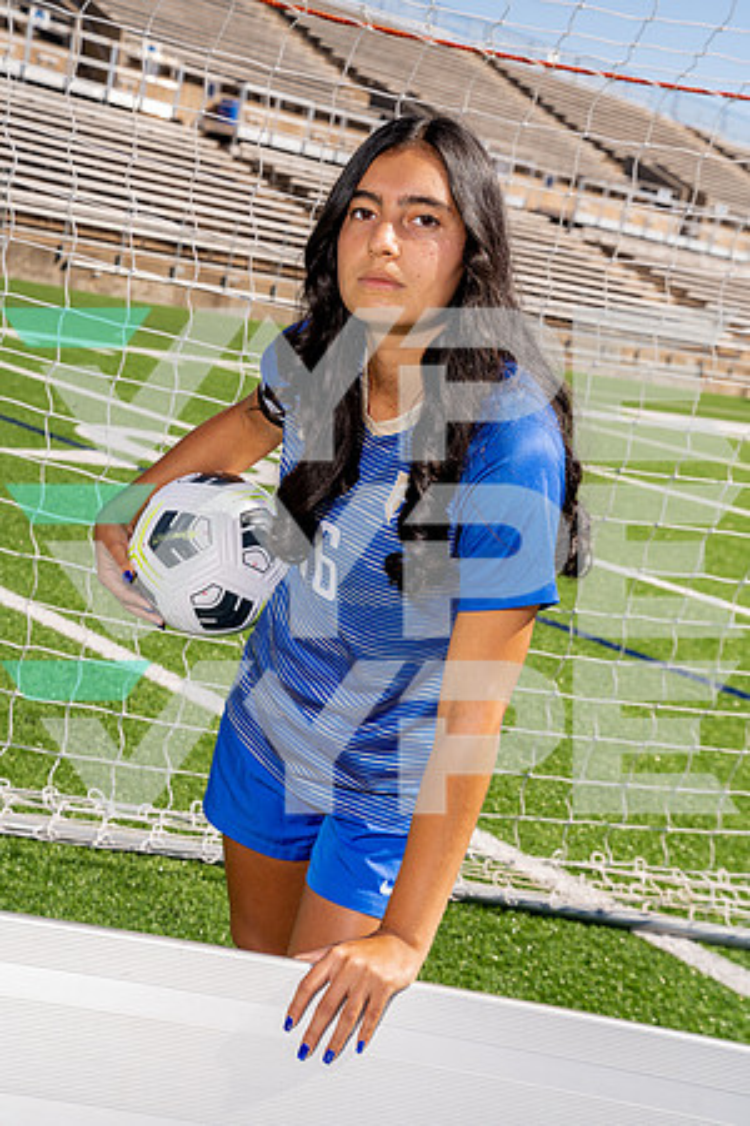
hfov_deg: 23.8
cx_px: 375
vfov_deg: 35.1
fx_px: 1781
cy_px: 563
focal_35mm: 57
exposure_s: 1/250
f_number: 7.1
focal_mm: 57
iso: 100
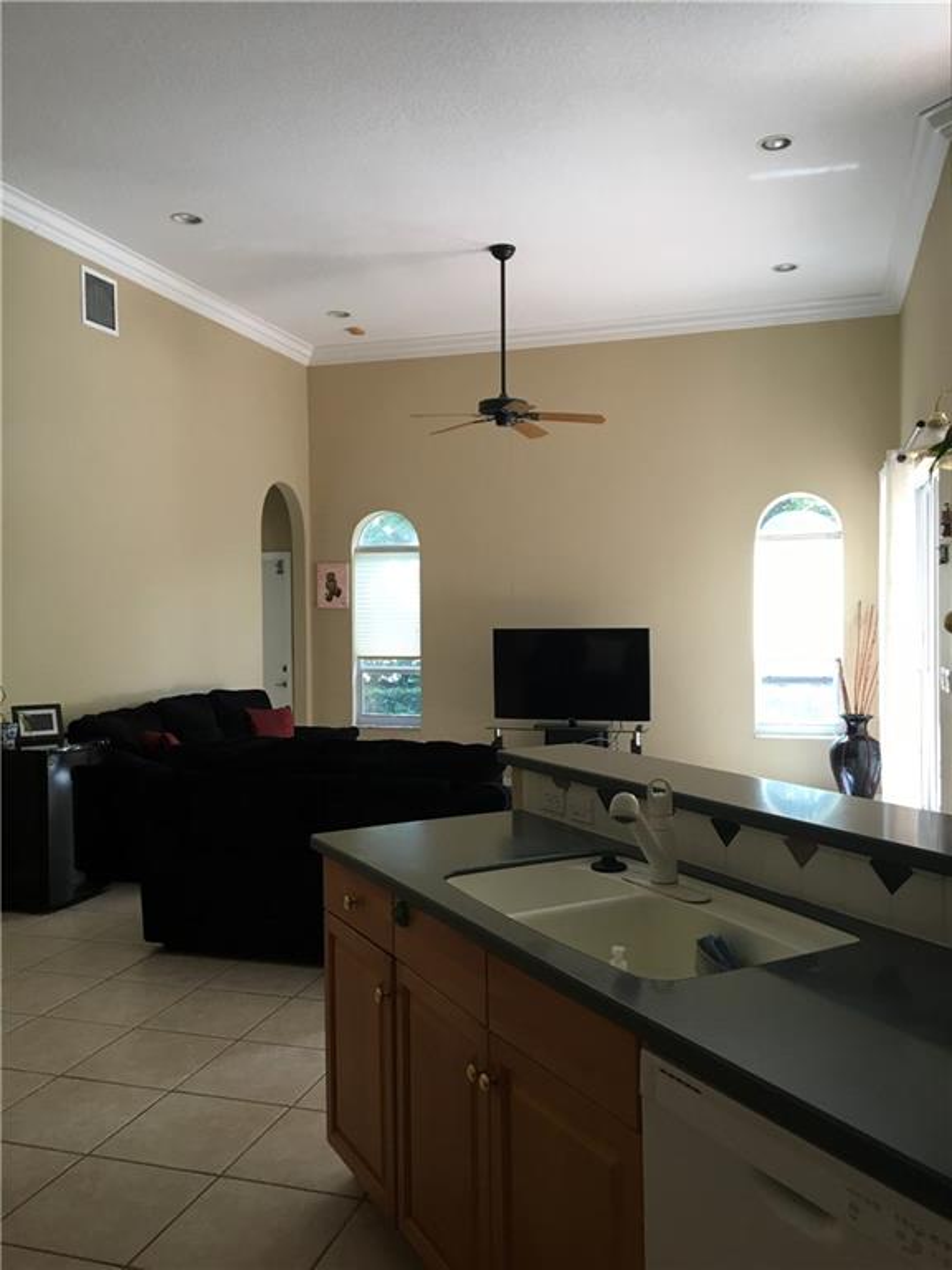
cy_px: 635
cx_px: 476
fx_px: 1063
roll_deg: +0.2
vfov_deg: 61.7
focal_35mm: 29
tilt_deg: -2.9
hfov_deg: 48.2
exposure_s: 1/30
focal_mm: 4.15
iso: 40
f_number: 2.2
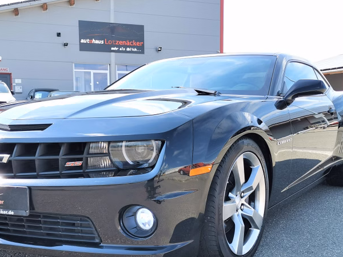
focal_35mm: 44
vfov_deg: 32.8
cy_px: 156
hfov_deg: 42.9
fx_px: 436
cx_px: 153
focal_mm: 5.58
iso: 50
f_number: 1.8
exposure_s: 1/949
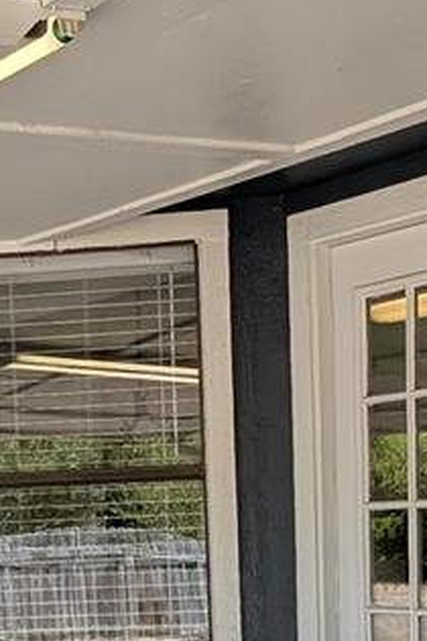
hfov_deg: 22.2
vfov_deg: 30.8
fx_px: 1085
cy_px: 625
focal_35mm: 61
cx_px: 151
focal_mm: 2.02
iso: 53
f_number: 1.7
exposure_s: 1/943
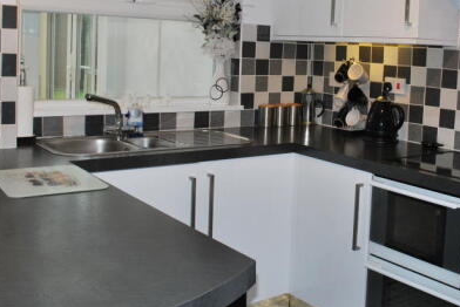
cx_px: 305
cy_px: 87
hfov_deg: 43.0
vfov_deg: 29.6
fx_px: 575
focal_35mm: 45
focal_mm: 18
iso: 400
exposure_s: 1/60
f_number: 6.3
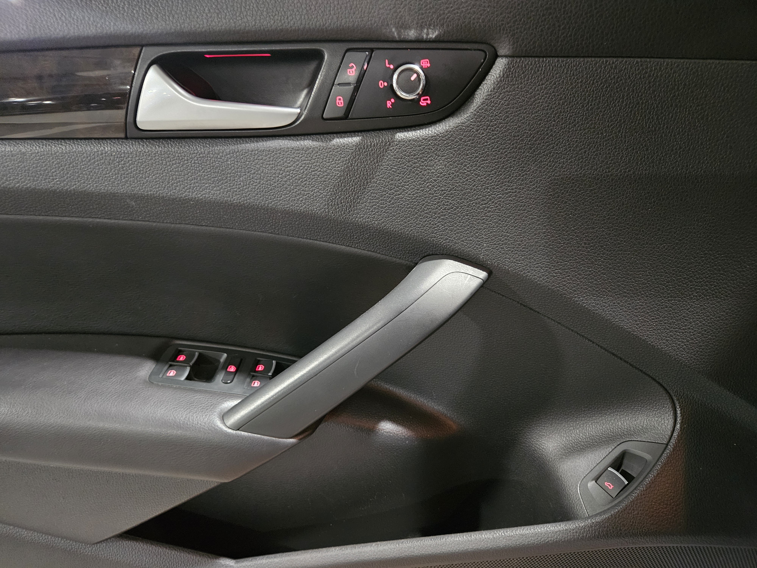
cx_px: 378
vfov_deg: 58.9
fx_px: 503
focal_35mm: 23
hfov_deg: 73.9
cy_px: 284
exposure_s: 1/24
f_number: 1.8
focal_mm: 5.4
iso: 1250
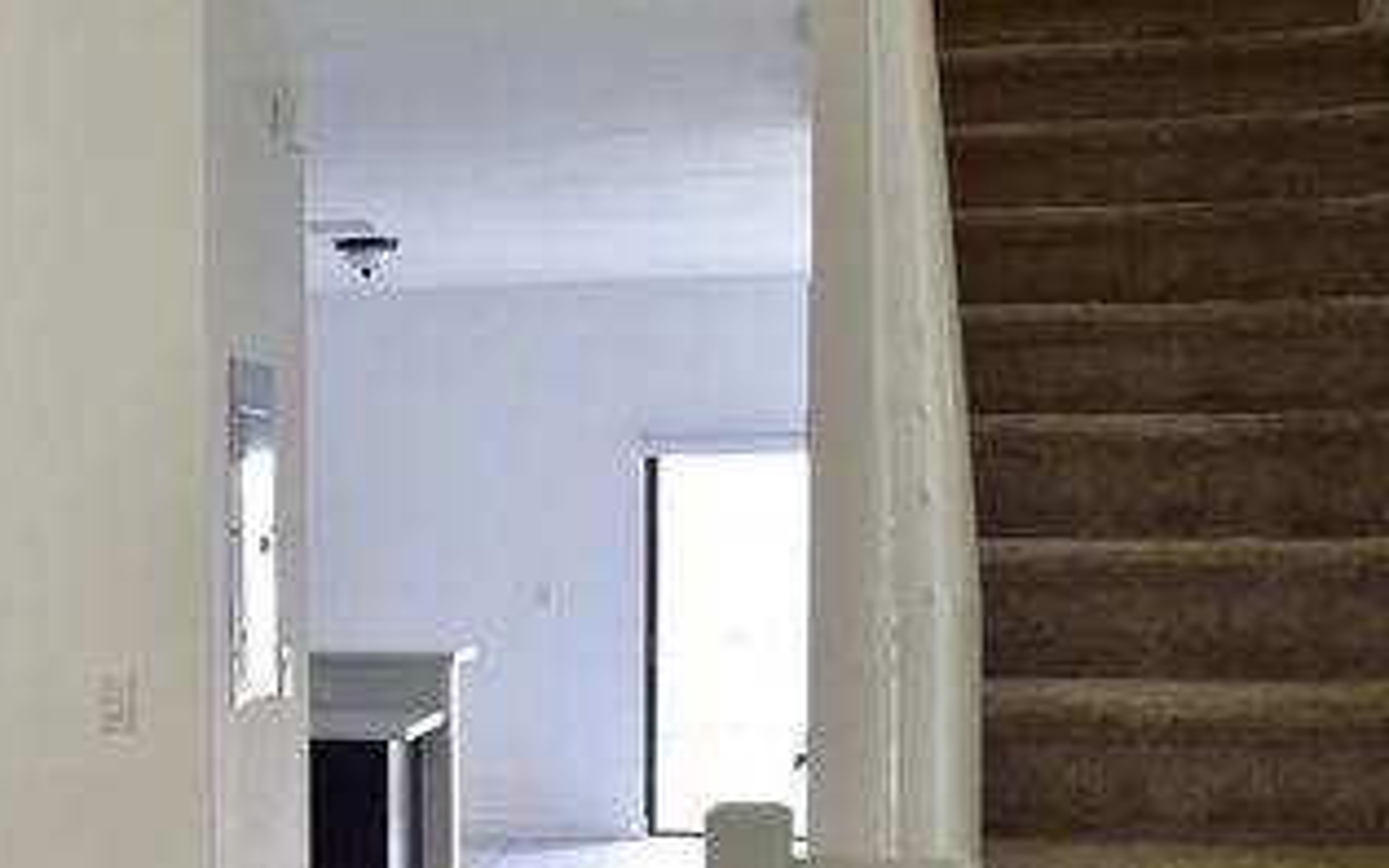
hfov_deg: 34.8
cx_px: 225
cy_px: 641
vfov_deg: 22.9
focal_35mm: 56
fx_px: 2120
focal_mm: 27
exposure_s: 1/60
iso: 800
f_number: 3.2
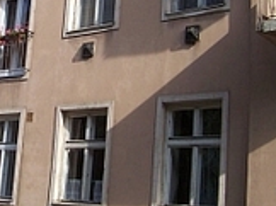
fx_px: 669
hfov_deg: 22.9
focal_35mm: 84
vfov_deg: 17.4
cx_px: 49
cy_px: 53
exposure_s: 1/350
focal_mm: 5.6
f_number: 5.6
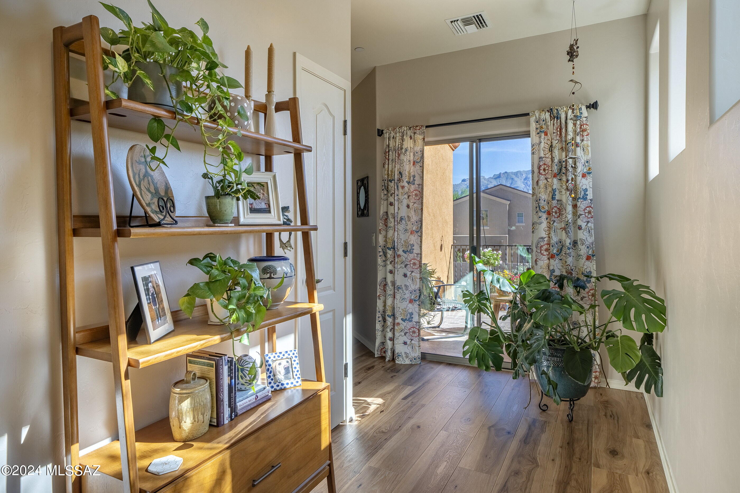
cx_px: 370
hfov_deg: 84.0
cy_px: 246
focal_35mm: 20
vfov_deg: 61.9
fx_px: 411
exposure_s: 1/500
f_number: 10
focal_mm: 20
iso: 200
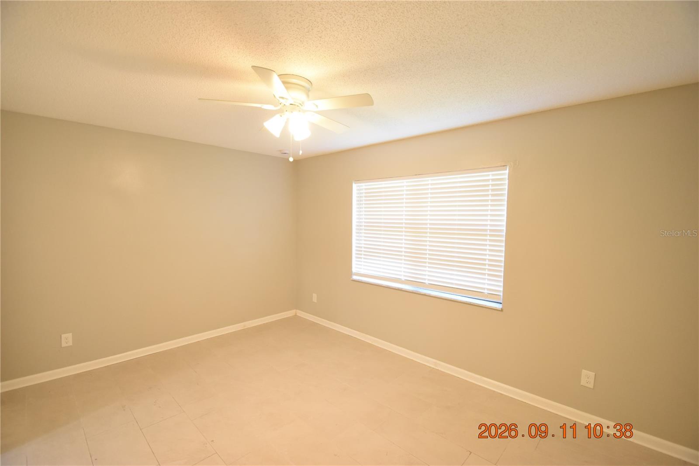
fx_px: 291
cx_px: 350
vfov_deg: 77.3
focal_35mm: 15
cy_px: 233
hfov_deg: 100.4
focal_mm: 10
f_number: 3.5
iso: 1400
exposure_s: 1/60
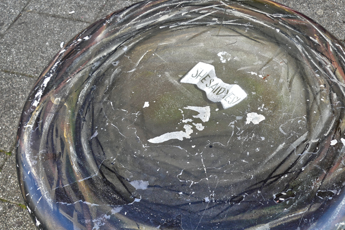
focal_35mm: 55
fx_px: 527
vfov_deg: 24.5
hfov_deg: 36.1
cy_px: 144
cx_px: 206
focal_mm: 13.4
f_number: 3.1
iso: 160
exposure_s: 1/80
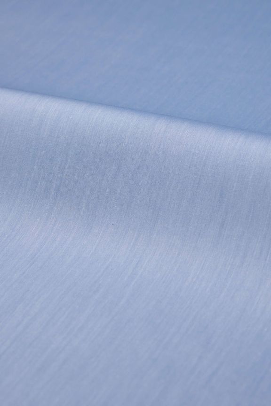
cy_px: 203
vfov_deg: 23.9
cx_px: 136
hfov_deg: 16.1
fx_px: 960
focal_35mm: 85
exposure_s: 1/100
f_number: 8
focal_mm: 85
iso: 160
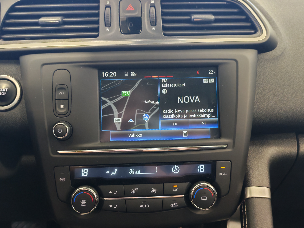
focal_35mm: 33
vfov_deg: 42.9
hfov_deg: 55.4
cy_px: 114
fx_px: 290
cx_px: 152
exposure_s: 1/50
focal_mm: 6.12
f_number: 1.9
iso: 1600
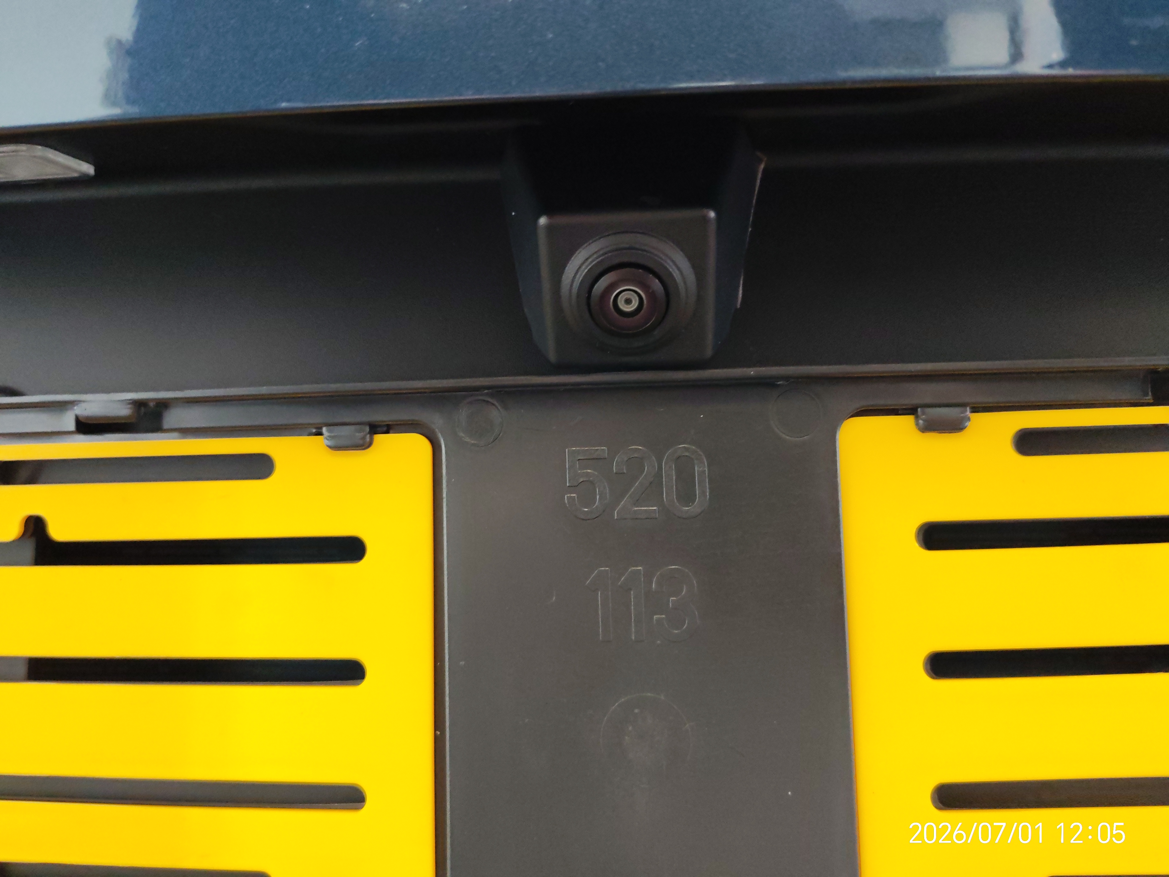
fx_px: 912
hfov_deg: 65.3
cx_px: 584
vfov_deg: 51.4
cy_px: 438
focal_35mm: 27
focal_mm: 6.12
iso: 2000
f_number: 1.9
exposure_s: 1/100
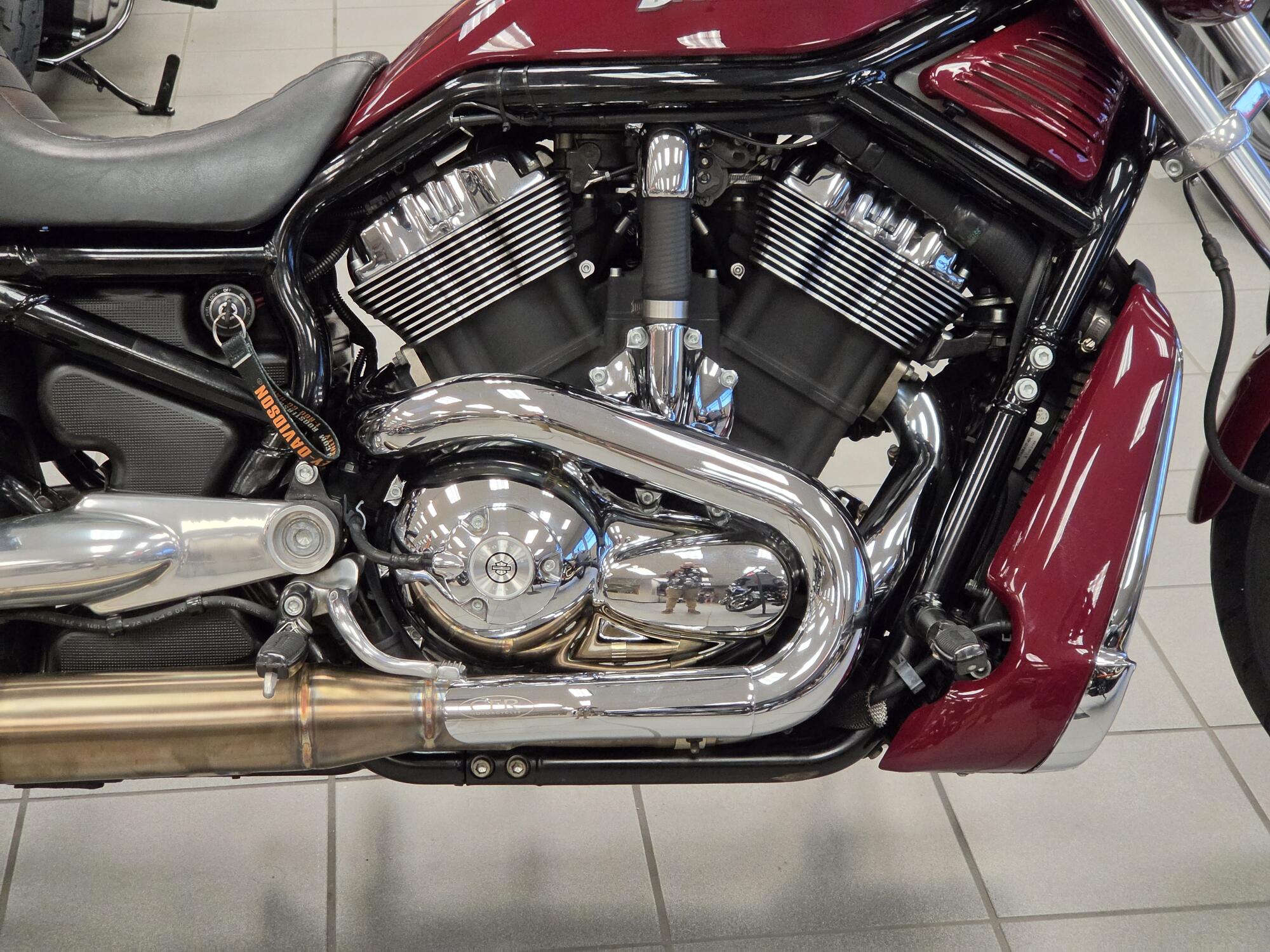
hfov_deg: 28.2
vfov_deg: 21.3
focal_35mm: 69
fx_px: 2531
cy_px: 476
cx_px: 635
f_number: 2.4
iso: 320
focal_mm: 7
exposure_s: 1/120
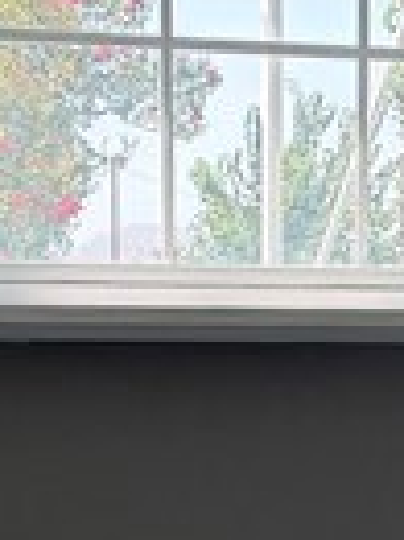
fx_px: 2930
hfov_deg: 7.9
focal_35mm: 188
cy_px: 919
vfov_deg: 10.0
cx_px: 392
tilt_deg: -11.4
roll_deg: -0.9
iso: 100
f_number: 1.78
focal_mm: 6.76
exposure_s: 1/407
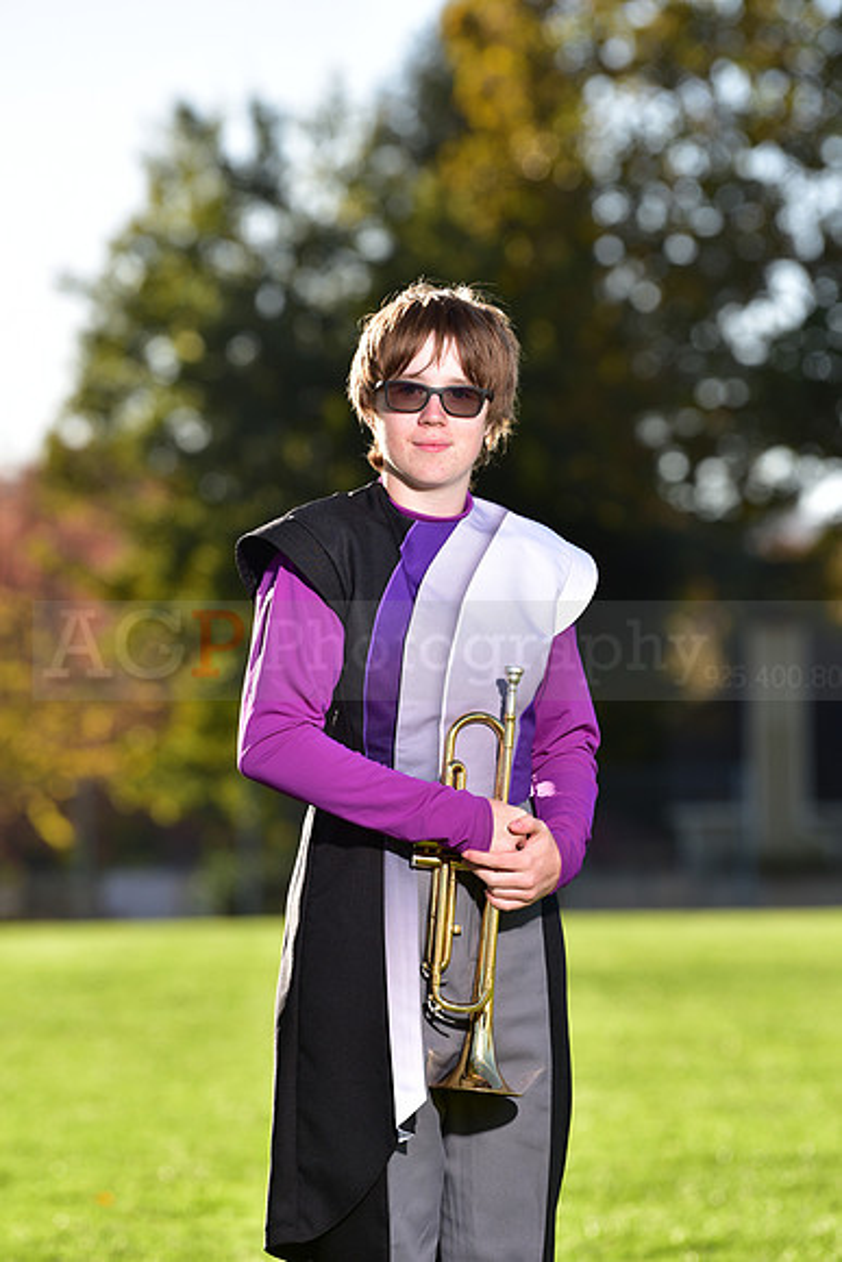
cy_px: 631
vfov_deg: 10.3
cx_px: 421
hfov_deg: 6.9
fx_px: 7012
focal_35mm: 200
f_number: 5
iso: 80
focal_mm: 200
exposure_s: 1/250
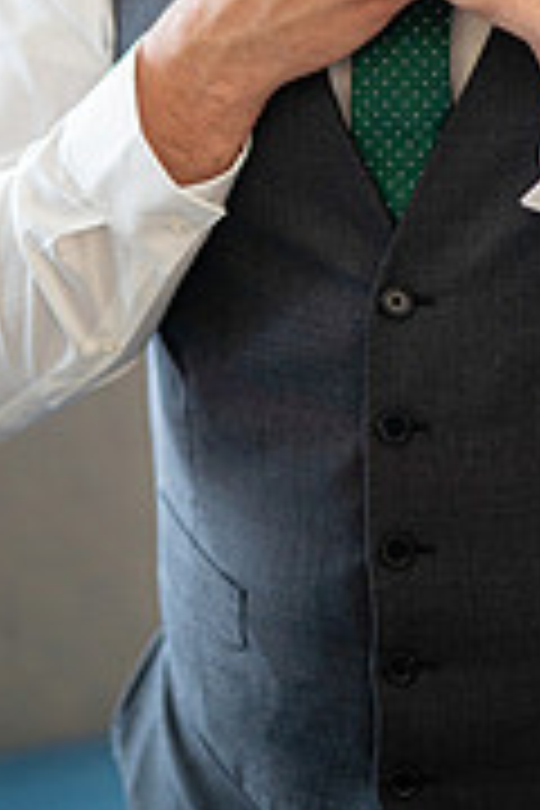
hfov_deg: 10.9
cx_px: 450
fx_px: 2812
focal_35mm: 125
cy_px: 14
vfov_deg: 16.1
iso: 800
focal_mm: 50
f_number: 1.4
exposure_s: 1/500
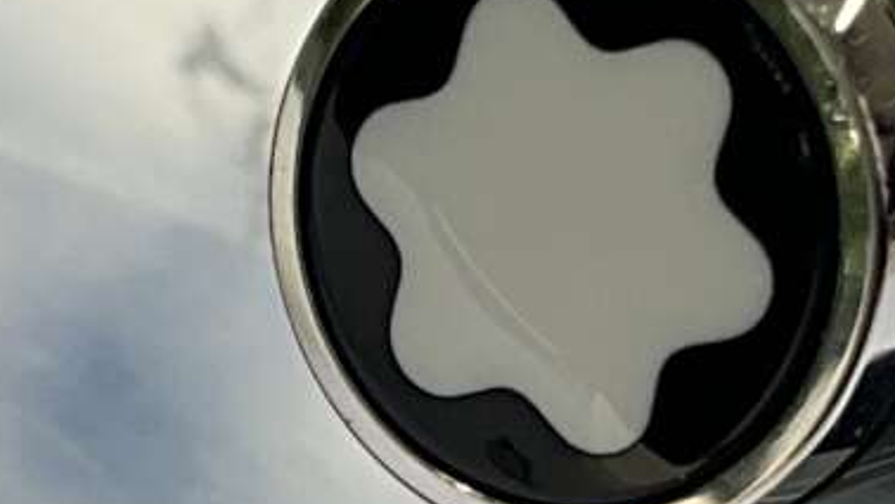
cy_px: 535
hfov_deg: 10.1
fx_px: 5081
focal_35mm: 214
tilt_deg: -50.3
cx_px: 627
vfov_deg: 5.7
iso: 25
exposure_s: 1/122
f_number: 1.8
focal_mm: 3
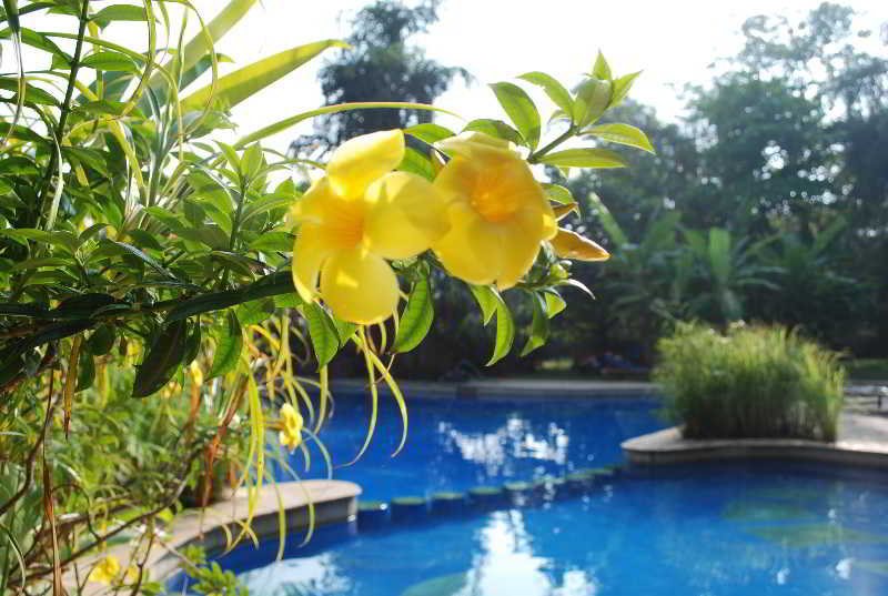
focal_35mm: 33
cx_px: 444
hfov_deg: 57.1
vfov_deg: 40.1
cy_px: 298
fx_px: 816
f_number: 6.3
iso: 100
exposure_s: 1/160
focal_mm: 22
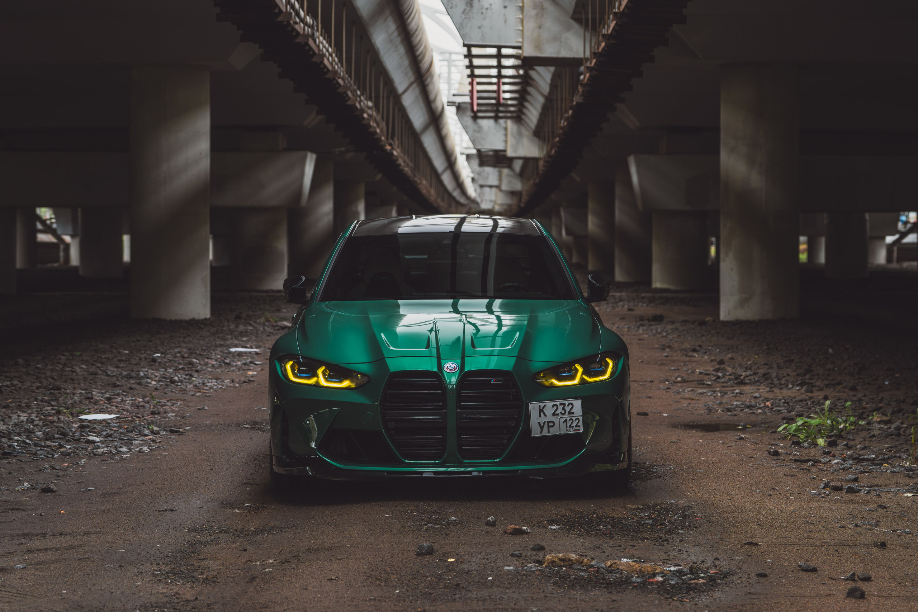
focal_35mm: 93
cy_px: 272
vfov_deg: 14.7
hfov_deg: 21.9
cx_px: 515
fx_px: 2371
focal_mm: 81
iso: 320
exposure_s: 1/50
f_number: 4
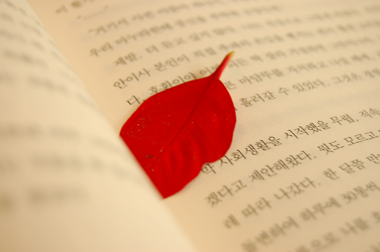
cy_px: 126
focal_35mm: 75
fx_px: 791
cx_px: 190
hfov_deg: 27.0
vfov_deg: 18.1
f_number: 5.6
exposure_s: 1/30
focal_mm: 50
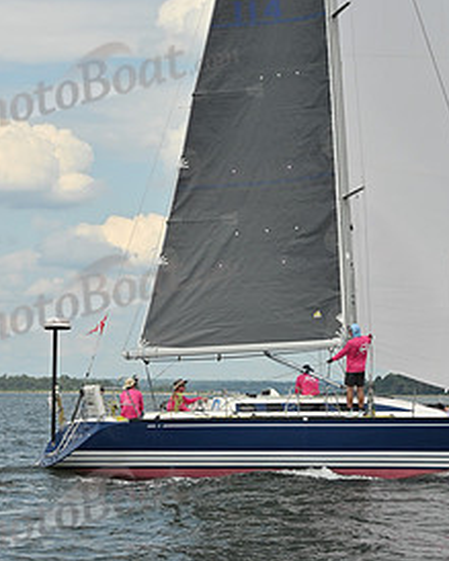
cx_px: 345
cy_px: 164
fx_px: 2310
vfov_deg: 13.8
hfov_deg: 11.1
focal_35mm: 139
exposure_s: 1/800
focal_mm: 70
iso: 320
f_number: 11
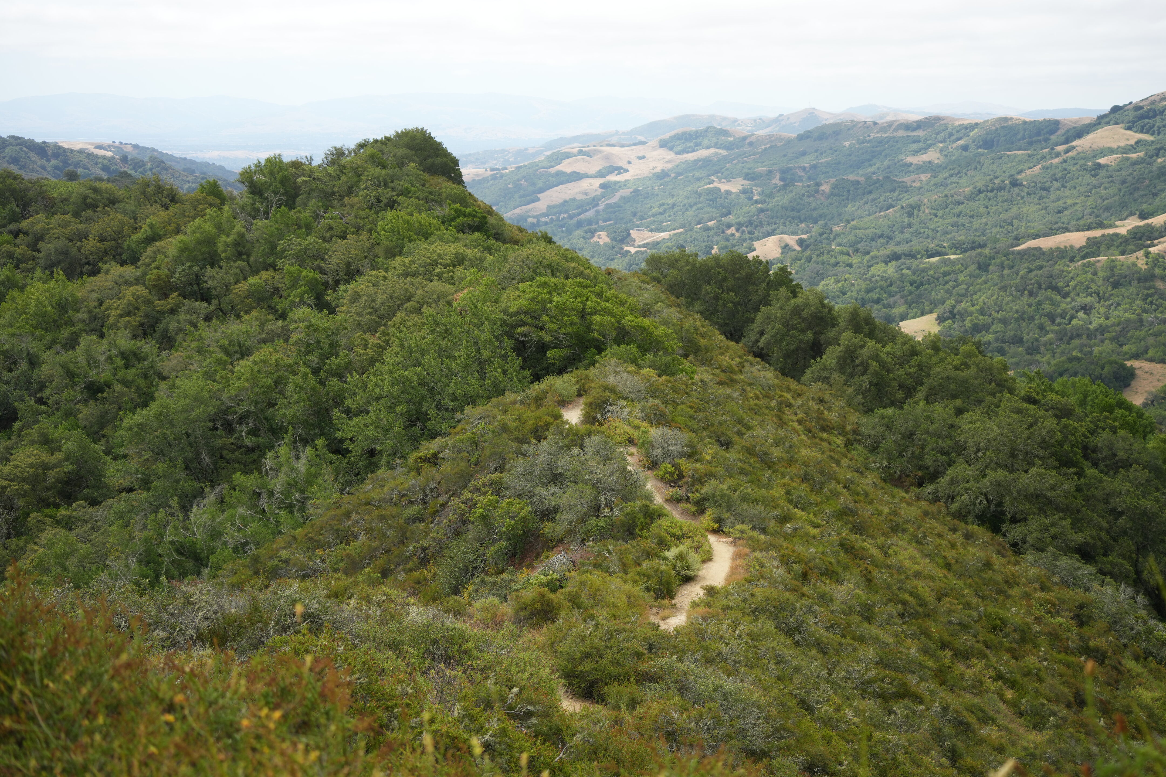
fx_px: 1619
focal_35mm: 50
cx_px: 583
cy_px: 388
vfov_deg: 27.0
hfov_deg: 39.6
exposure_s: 1/800
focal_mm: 50
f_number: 4.5
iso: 200
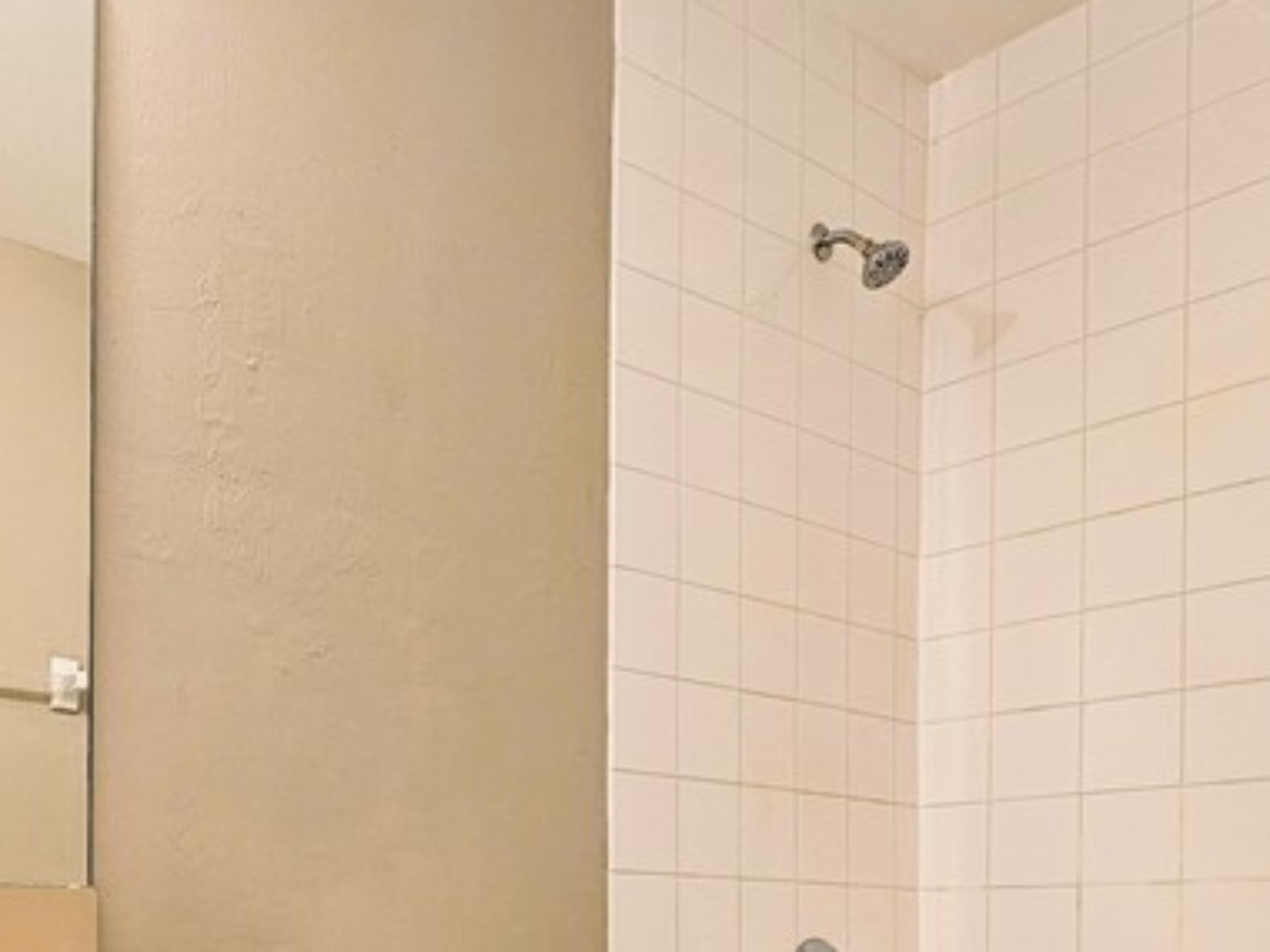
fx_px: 1284
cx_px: 247
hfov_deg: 49.4
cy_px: 902
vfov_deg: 37.3
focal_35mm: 35
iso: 125
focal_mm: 2.2
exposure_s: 1/60
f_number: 2.2
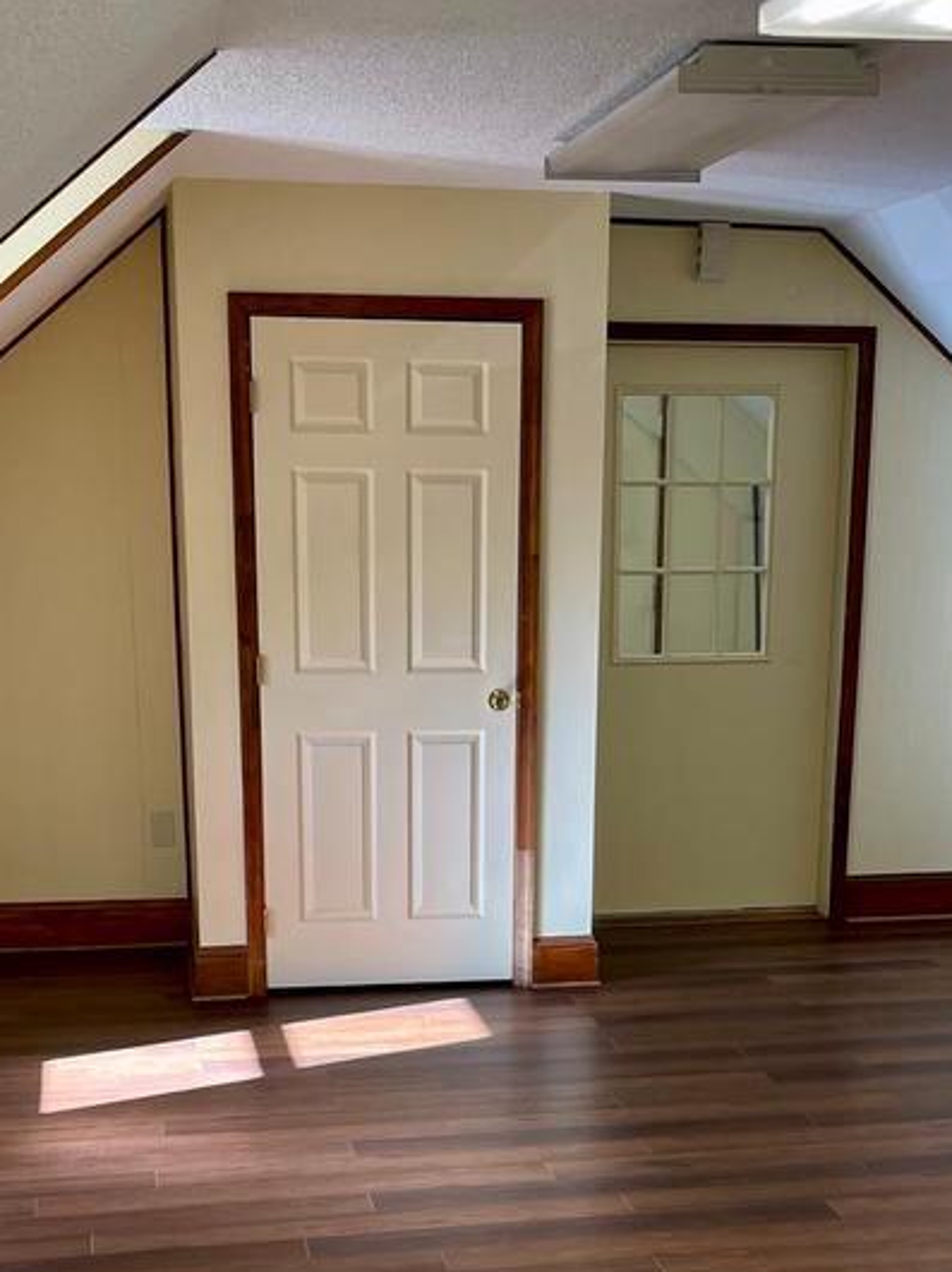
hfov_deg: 27.5
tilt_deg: -14.4
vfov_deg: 35.0
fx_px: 1945
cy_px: 1025
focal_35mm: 53
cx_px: 492
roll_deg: -0.1
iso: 80
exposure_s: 1/120
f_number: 1.6
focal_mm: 4.2
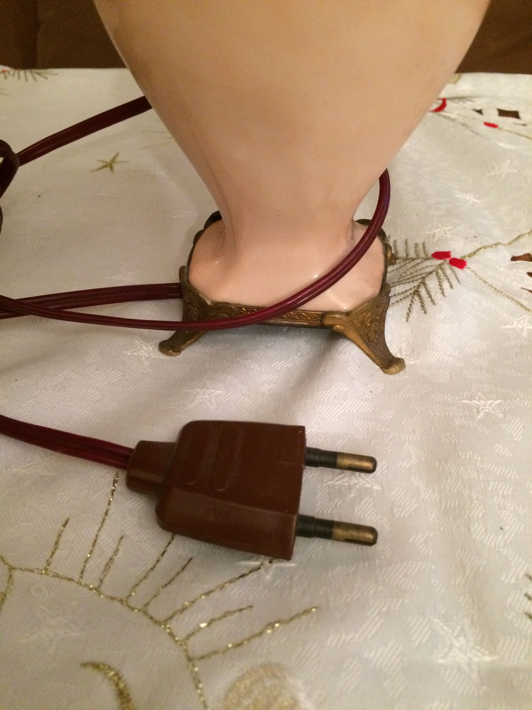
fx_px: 594
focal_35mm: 29
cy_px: 355
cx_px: 266
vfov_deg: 61.7
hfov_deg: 48.2
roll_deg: +1.5
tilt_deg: -41.6
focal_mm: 4.15
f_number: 2.2
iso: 320
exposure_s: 1/17
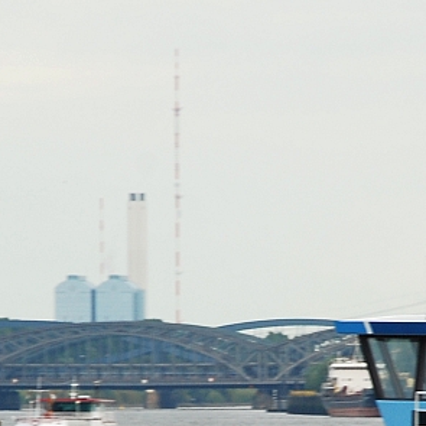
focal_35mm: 598
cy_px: 411
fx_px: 8333
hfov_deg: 2.9
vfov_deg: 2.9
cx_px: 362
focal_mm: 135
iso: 200
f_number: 9
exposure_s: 1/125
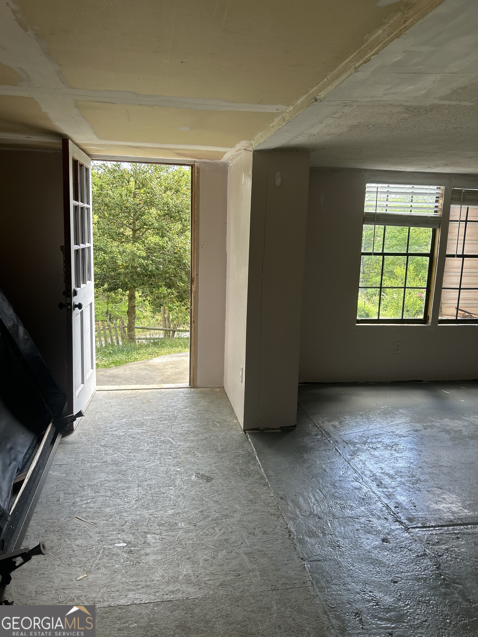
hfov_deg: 53.1
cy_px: 318
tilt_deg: -10.3
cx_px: 239
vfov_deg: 67.3
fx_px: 479
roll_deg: -2.2
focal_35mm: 26
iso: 40
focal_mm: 5.7
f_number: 1.5
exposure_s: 1/130
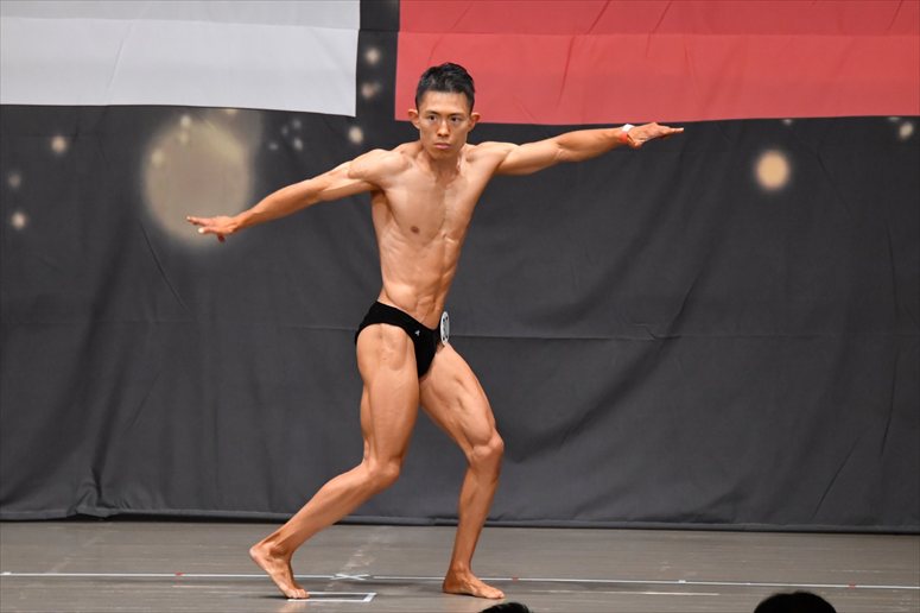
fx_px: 6130
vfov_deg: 5.7
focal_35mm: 240
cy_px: 306
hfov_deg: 8.6
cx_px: 460
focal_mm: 160
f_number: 5.6
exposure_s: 1/400
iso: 6400
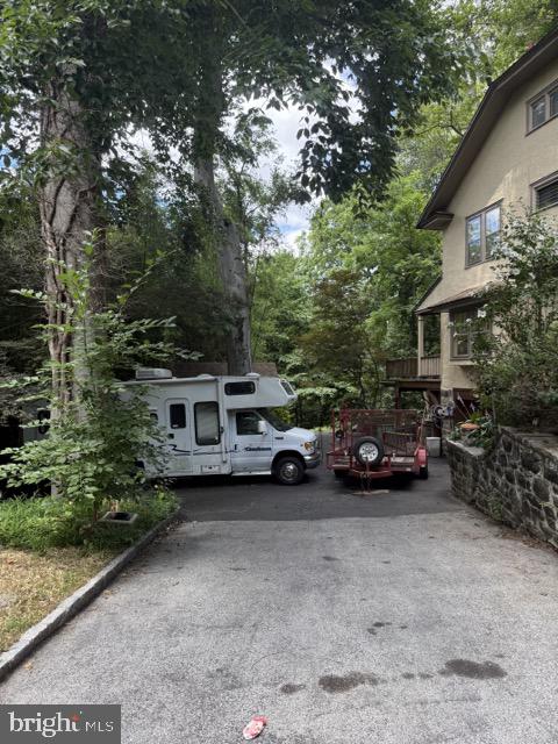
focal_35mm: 24
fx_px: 516
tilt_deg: +1.6
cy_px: 372
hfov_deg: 56.8
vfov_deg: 71.6
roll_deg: +2.3
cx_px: 279
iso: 100
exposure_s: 1/580
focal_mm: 6.76
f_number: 1.78
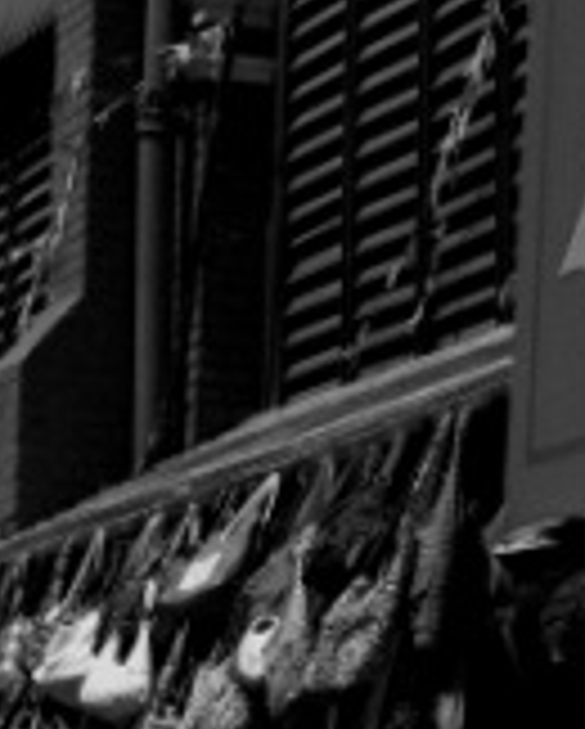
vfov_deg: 9.5
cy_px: 63
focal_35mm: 202
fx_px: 4364
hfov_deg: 7.5
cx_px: -396
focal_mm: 13.4
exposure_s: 1/284
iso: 64
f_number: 6.3
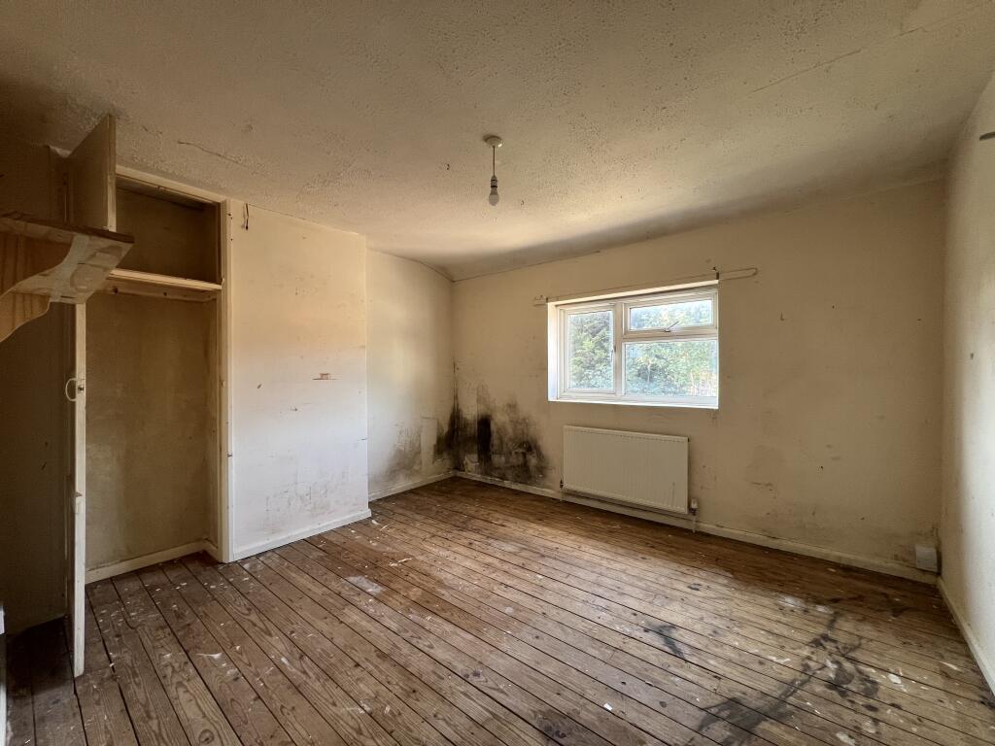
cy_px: 373
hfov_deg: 106.2
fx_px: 374
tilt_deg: -0.8
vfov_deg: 89.9
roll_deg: +0.6
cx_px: 498
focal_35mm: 13
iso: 160
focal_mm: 1.57
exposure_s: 1/99
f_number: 1.8
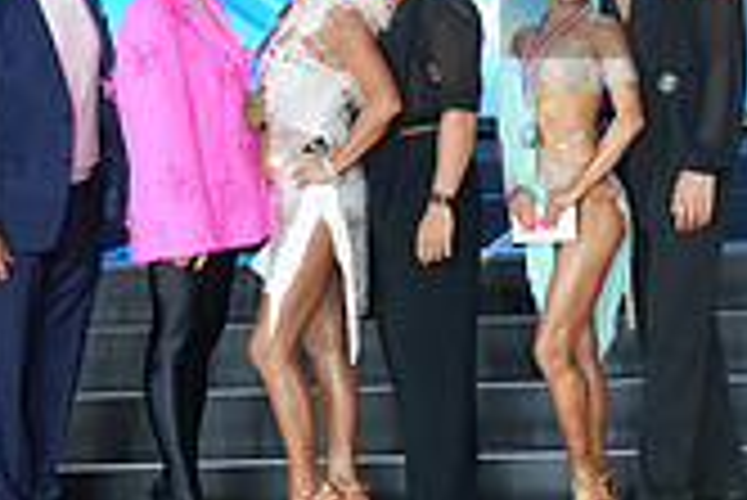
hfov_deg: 16.0
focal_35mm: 120
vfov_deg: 11.2
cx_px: 990
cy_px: -61
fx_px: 2500
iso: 2000
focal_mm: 34.4
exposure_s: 1/200
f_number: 7.1
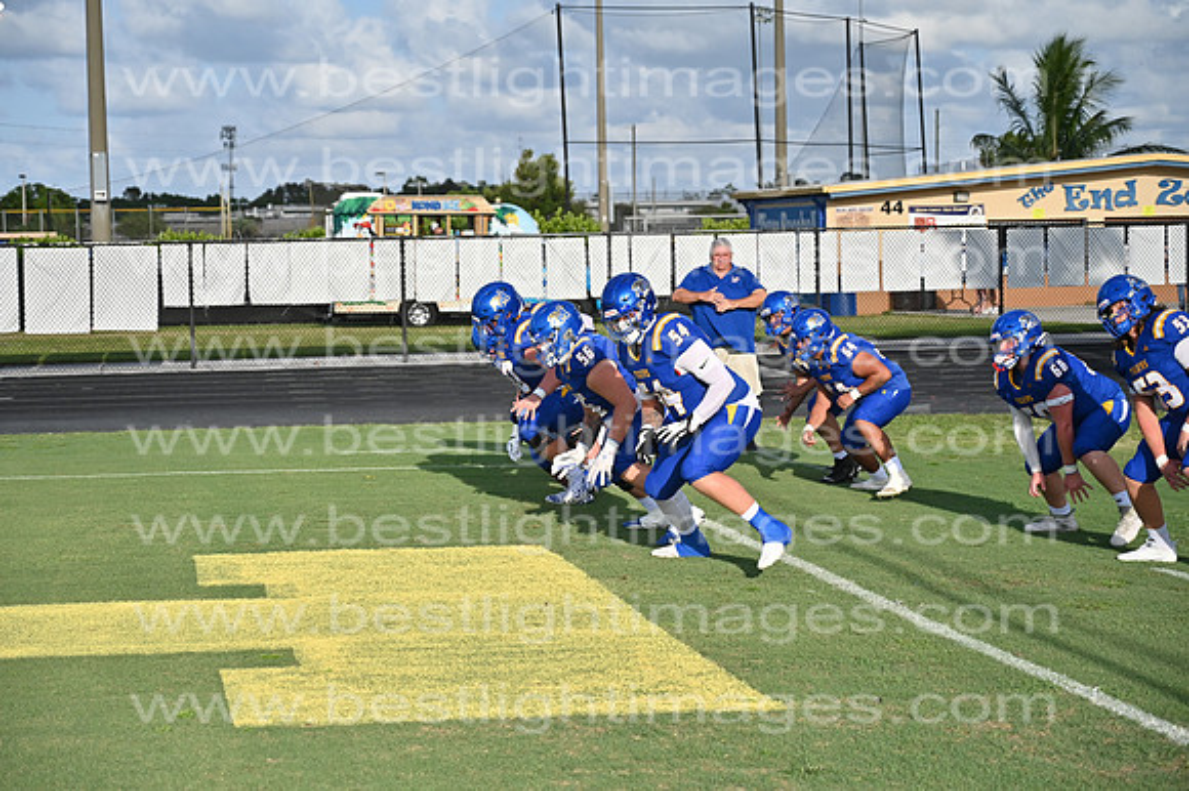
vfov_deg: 19.4
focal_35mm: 70
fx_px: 2311
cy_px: 396
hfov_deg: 28.9
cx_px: 594
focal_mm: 70
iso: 500
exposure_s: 1/8000
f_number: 4
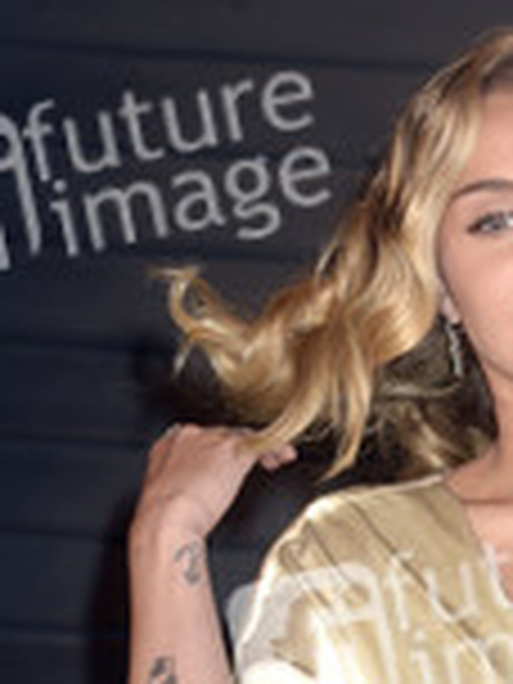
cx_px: 592
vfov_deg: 6.9
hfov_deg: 5.2
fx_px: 5592
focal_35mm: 283
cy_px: 855
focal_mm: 112
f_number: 5.6
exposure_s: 1/250
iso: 800
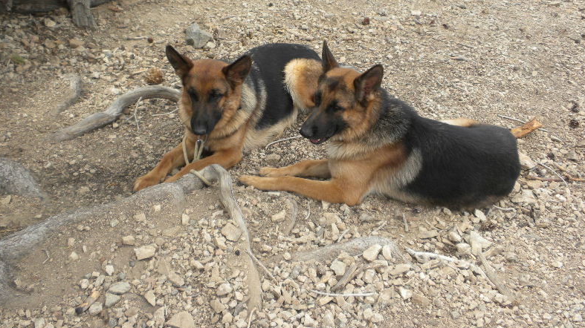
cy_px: 116
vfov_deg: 28.8
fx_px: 636
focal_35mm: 41
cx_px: 295
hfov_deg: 49.4
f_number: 3.5
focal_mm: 6.6
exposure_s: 1/277
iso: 64
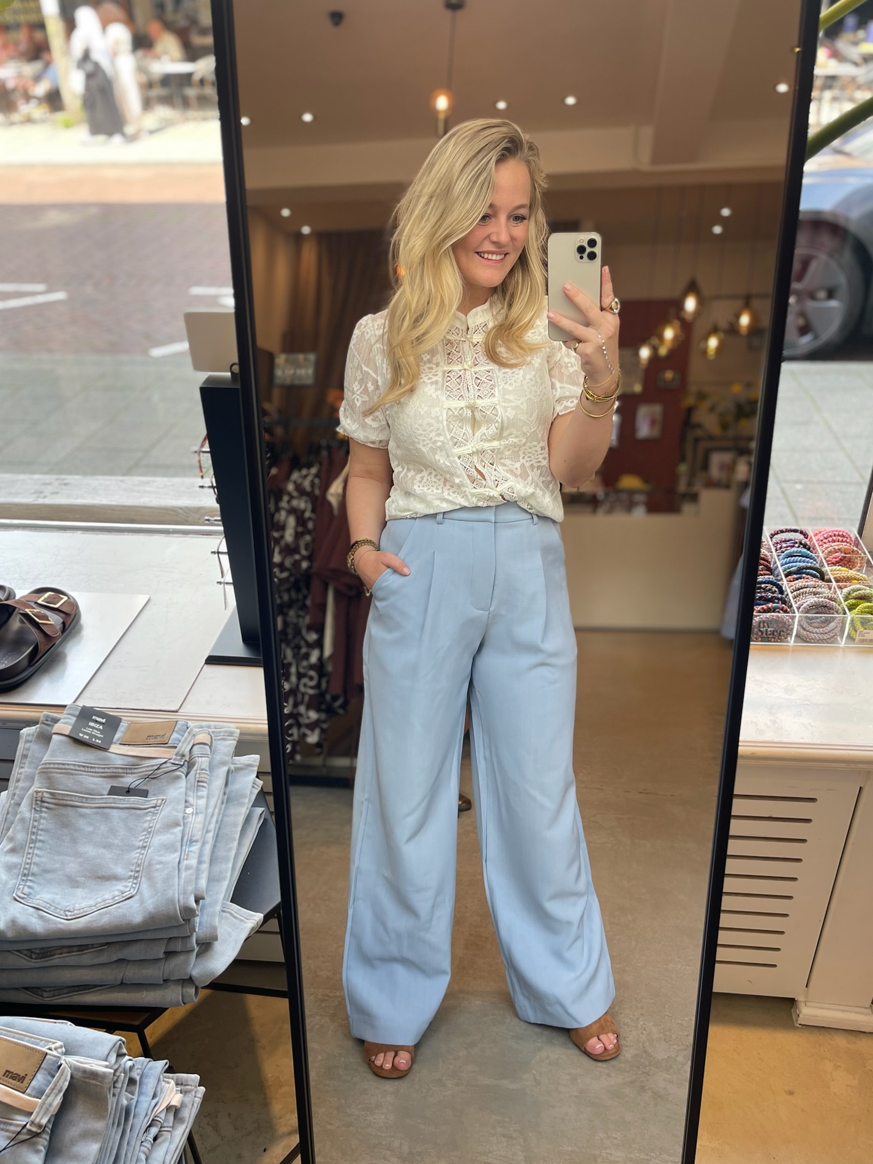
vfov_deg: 63.4
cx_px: 459
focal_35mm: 28
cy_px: 609
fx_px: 942
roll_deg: +1.3
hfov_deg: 49.7
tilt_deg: -33.8
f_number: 1.6
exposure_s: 1/141
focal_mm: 5.1
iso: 32
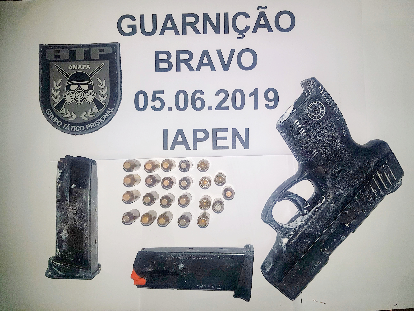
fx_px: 311
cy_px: 156
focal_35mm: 26
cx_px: 207
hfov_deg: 67.3
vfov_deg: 53.1
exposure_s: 1/237
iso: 40
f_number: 1.7
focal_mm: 4.2
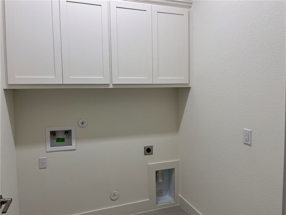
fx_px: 215
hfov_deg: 67.3
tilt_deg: -3.7
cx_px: 143
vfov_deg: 53.1
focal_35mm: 26
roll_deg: +0.8
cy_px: 108
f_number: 1.6
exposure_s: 1/120
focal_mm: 5.1
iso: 50
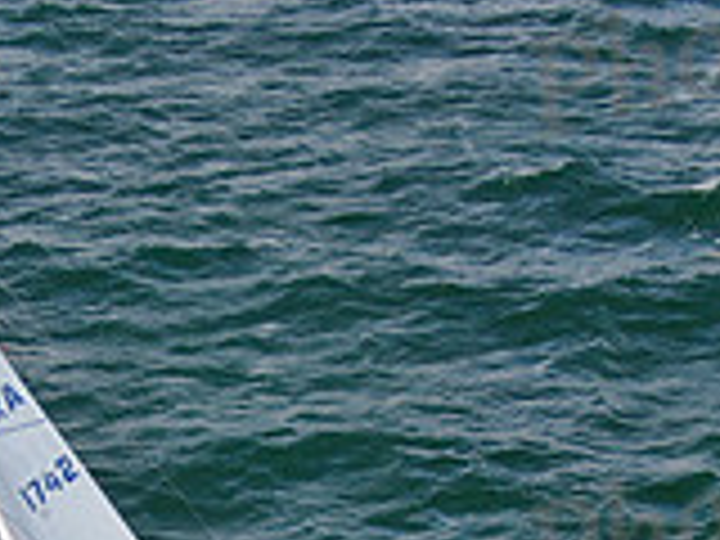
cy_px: 808
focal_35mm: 174
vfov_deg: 8.4
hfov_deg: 11.4
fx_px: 3619
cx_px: 270
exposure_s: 1/800
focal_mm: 8.6
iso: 100
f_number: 3.8
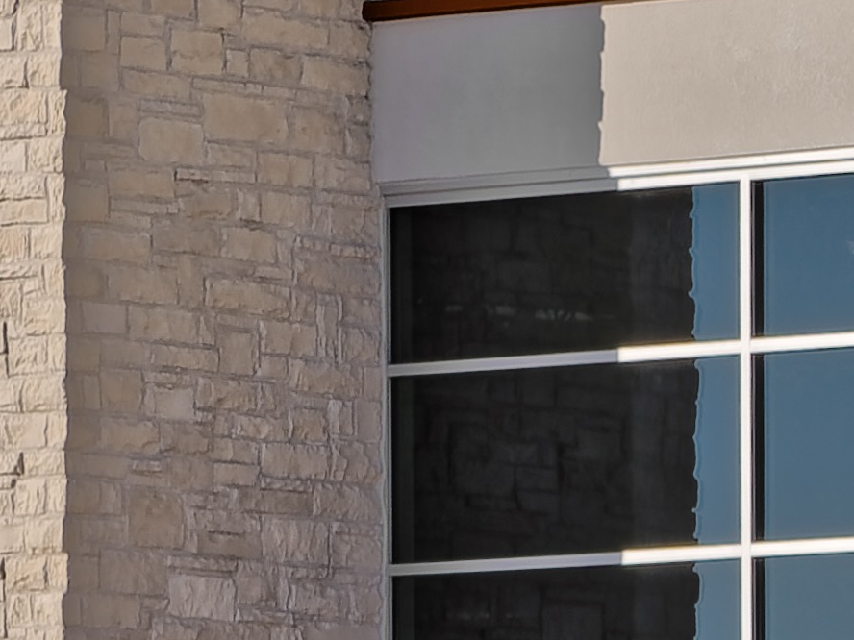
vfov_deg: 3.1
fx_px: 11817
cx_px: 2657
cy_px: 514
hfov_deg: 4.0
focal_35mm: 479
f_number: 8
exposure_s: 1/400
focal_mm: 75
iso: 100
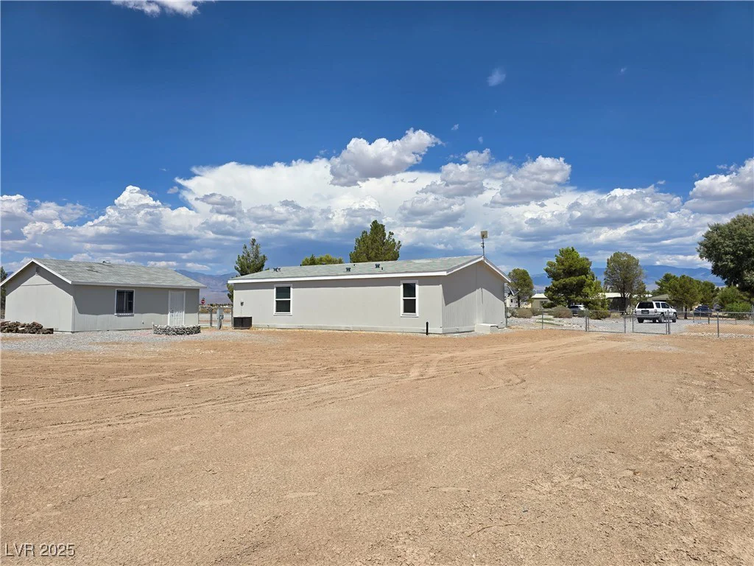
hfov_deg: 73.9
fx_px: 501
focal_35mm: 23
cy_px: 283
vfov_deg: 58.9
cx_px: 377
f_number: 1.7
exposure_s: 1/1654
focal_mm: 6.3
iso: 12
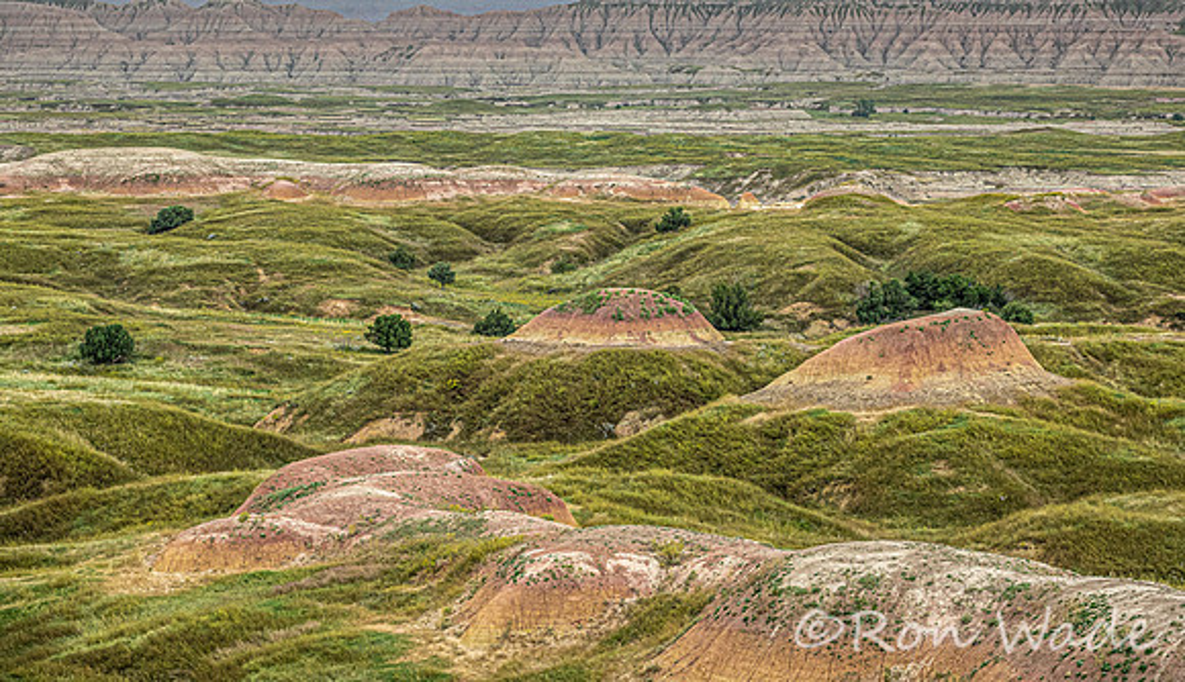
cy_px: 288
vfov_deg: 9.1
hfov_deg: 15.7
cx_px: 592
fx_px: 4310
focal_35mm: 136
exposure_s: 1/200
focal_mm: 47.94
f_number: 5
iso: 320
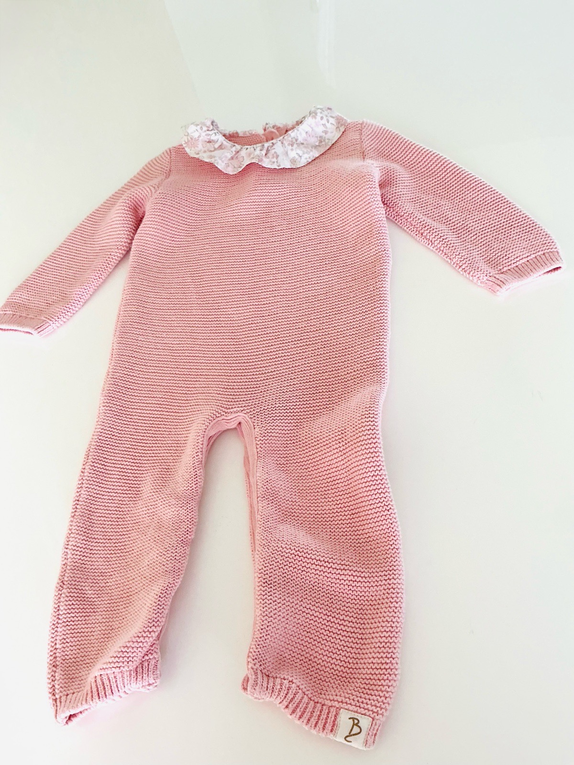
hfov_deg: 48.2
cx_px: 287
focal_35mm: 29
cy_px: 382
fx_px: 641
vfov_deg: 61.7
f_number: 1.8
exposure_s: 1/60
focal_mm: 3
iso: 125
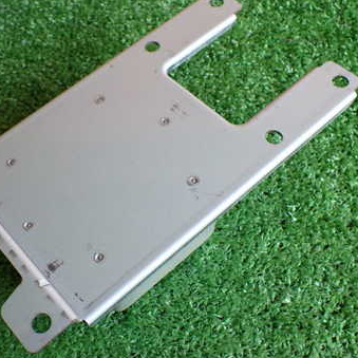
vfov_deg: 36.1
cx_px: 118
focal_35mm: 47
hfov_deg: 35.7
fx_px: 550
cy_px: 176
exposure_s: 1/100
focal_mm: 5.4
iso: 800
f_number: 2.3
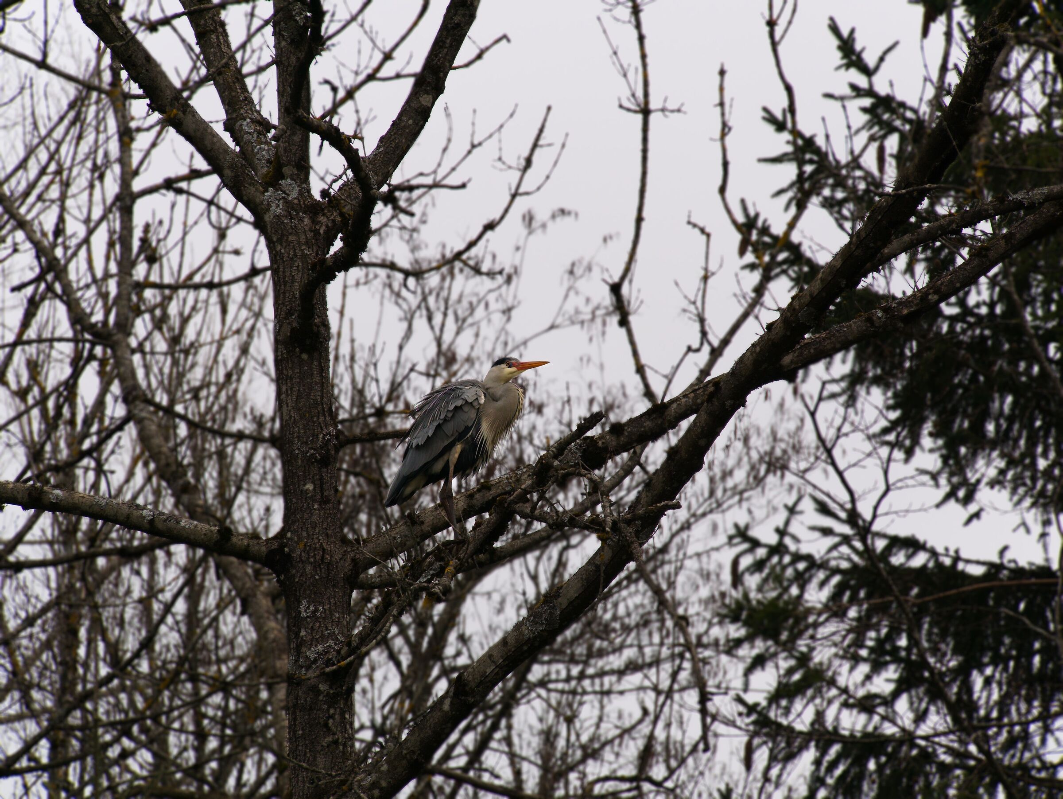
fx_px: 9372
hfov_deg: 6.5
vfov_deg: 4.9
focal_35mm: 305
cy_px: 400
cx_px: 532
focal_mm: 140
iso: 200
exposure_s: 1/500
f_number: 5.6
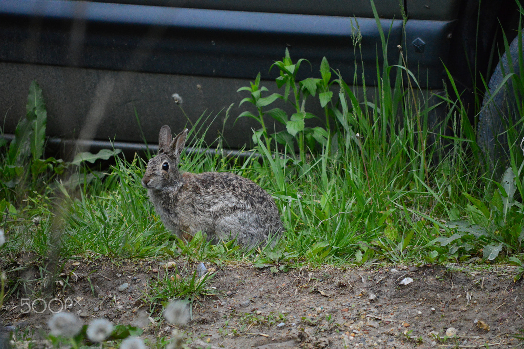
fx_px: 4363
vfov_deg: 4.6
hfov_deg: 6.9
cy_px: 174
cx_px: 262
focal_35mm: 300
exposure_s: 1/3200
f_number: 5.6
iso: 3200
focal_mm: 200
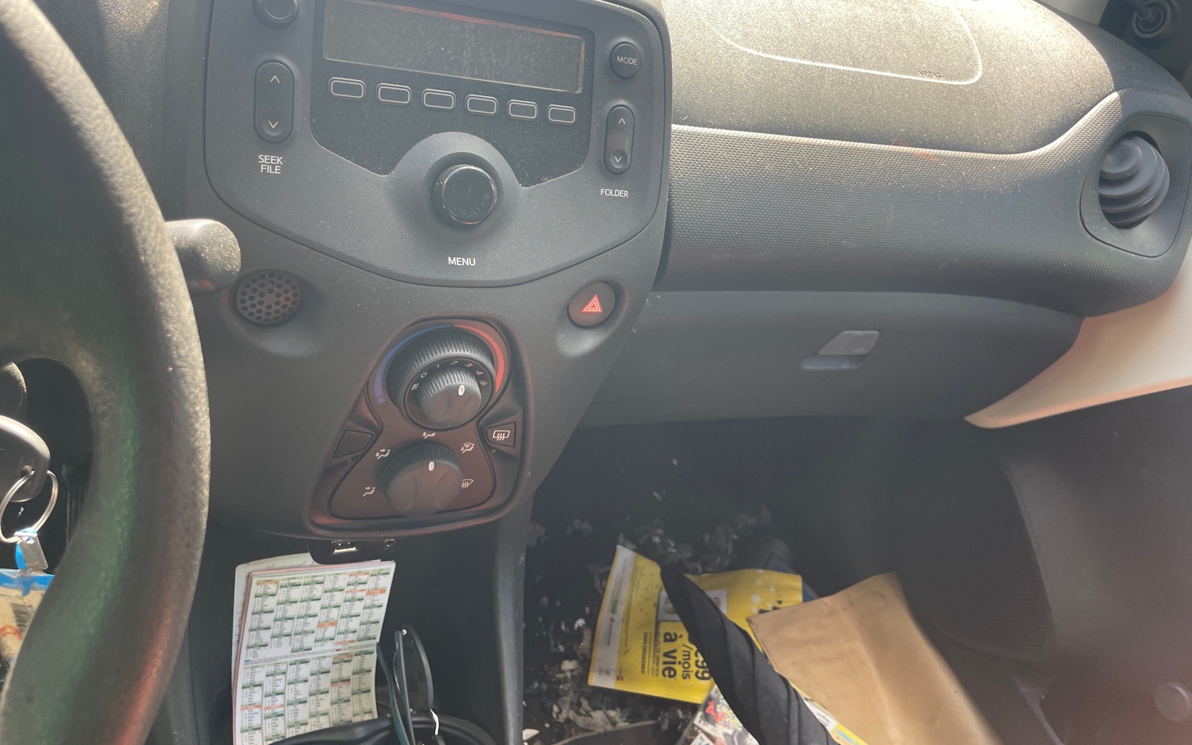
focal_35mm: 28
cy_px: 300
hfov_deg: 66.5
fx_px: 909
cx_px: 592
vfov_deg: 44.3
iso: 32
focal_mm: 4.2
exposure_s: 1/134
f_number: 1.6
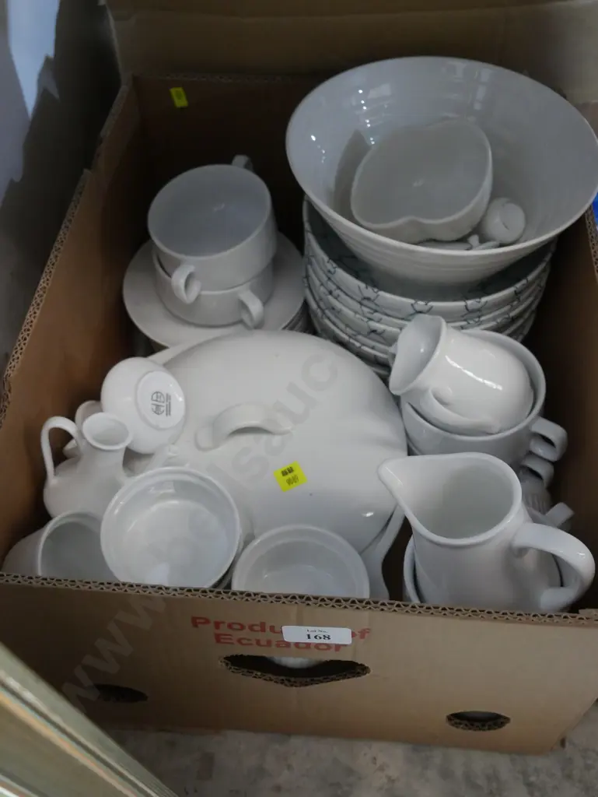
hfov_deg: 37.8
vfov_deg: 49.0
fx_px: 875
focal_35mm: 38
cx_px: 299
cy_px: 398
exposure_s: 1/60
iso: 3200
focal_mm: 19
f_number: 4.1
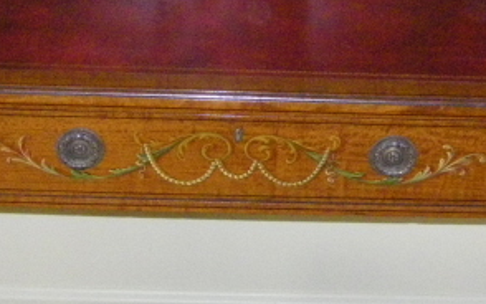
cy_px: 69
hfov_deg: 17.2
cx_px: 253
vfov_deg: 10.8
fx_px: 1603
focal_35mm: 121
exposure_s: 1/50
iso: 800
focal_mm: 6.9
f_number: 3.5
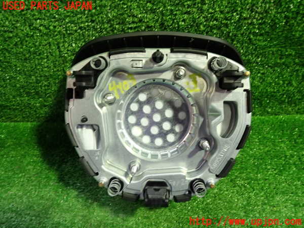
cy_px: 114
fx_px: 263
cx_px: 152
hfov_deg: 60.0
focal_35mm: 30
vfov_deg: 46.8
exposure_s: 1/30
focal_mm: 5.4
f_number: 2.3
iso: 200
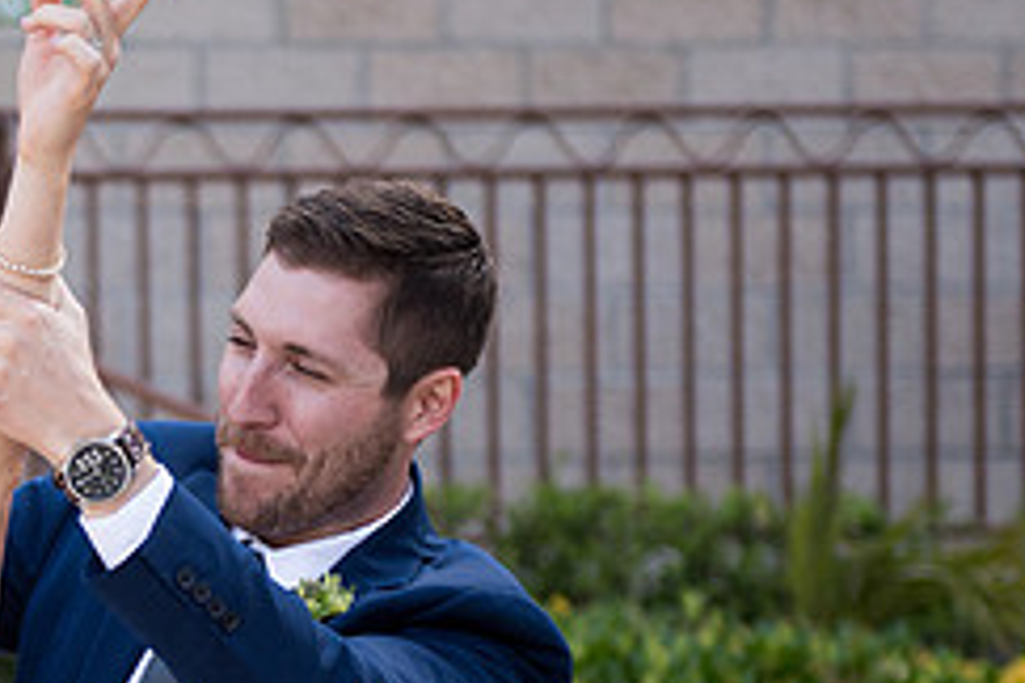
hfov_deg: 9.2
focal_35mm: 222
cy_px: 721
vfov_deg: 6.2
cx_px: -161
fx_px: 6320
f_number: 2.8
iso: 400
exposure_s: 1/640
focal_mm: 70
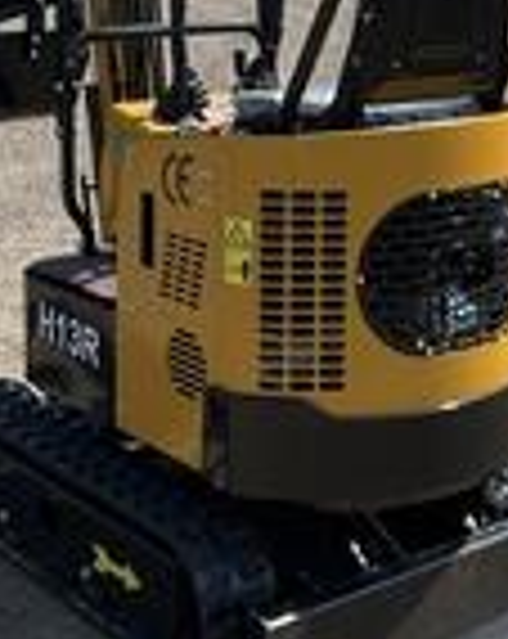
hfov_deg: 19.1
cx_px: 279
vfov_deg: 23.4
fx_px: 1508
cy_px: 94
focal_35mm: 80
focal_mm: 3
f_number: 1.8
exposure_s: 1/1490
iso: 25
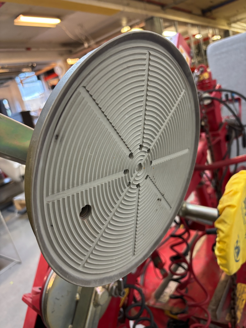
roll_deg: +14.4
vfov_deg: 67.3
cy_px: 164
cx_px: 123
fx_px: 246
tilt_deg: -14.1
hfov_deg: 53.1
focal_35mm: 26
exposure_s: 1/50
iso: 250
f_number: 1.6
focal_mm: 5.96
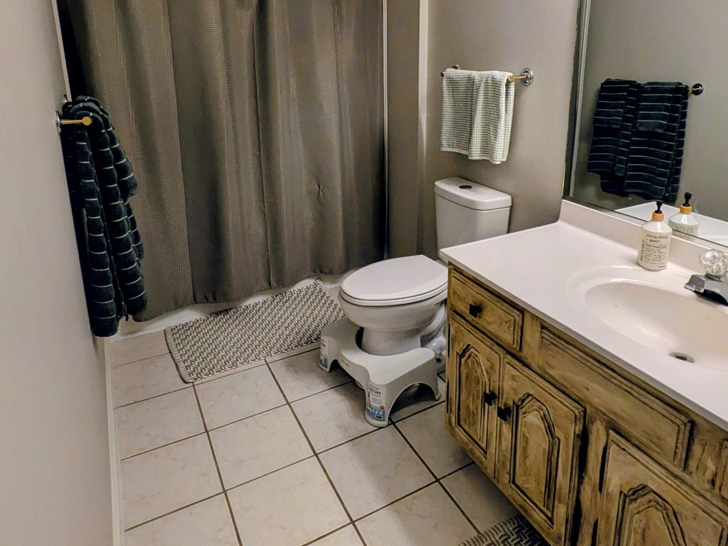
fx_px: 526
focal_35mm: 25
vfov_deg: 53.8
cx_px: 408
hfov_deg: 69.1
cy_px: 184
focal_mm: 1.85
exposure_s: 1/60
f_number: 2.2
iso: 91
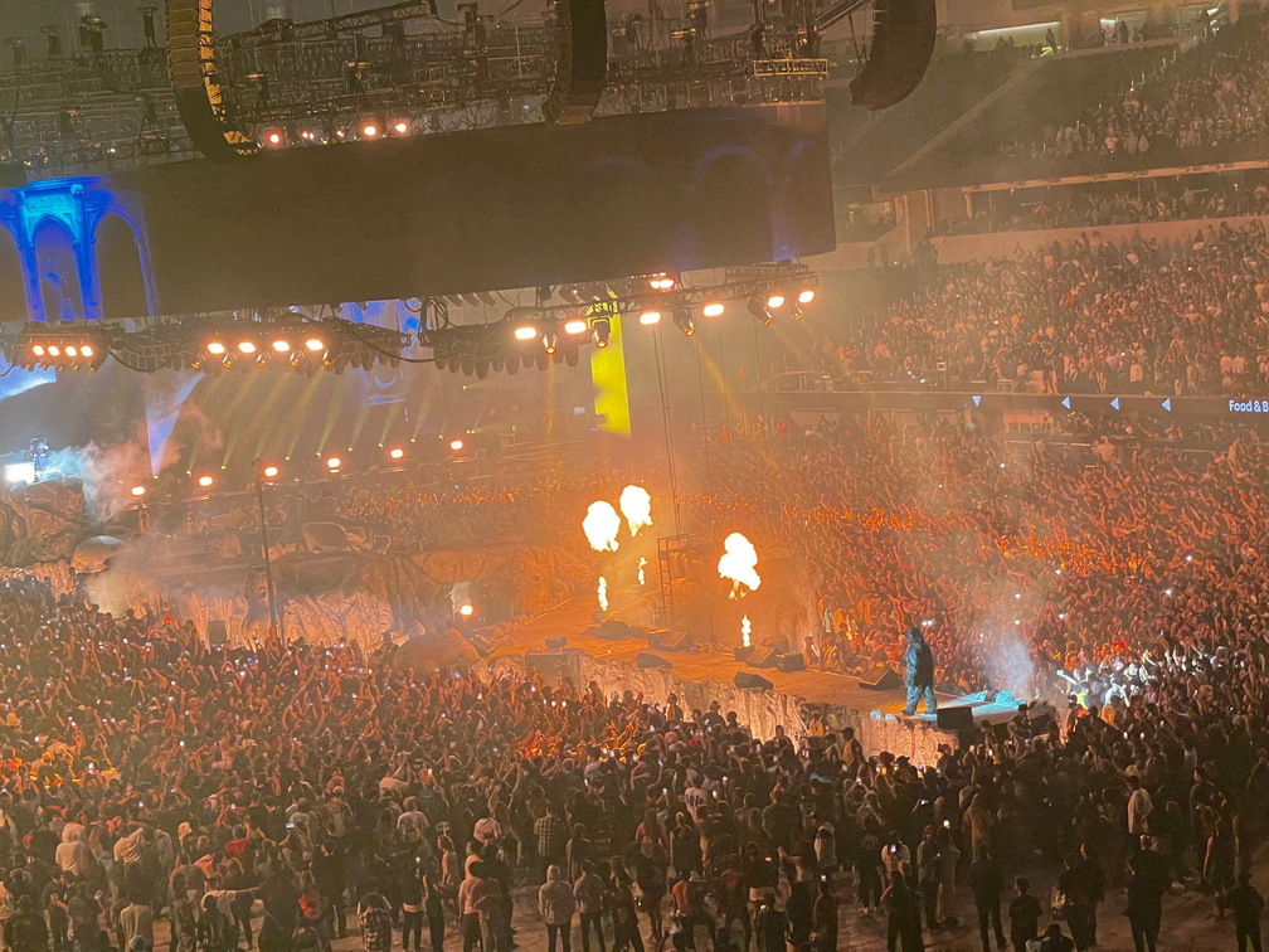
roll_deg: +5.7
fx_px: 2823
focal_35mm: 77
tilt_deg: -5.5
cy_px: 476
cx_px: 634
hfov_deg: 25.3
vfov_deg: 19.1
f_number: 2.8
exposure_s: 1/60
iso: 800
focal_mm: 9
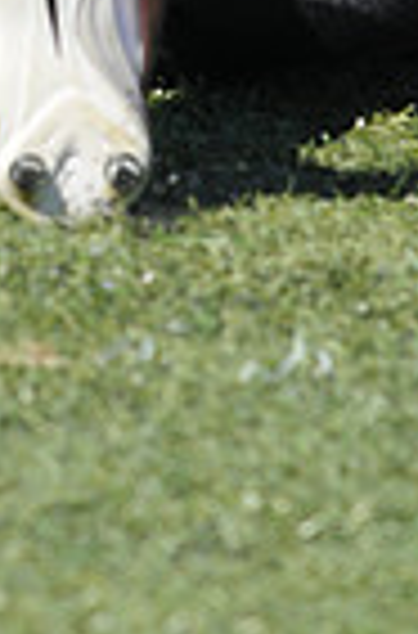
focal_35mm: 1855
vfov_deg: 1.1
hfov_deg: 0.7
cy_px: -351
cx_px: -88
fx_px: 32546
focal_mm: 300
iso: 200
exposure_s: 1/500
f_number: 6.3
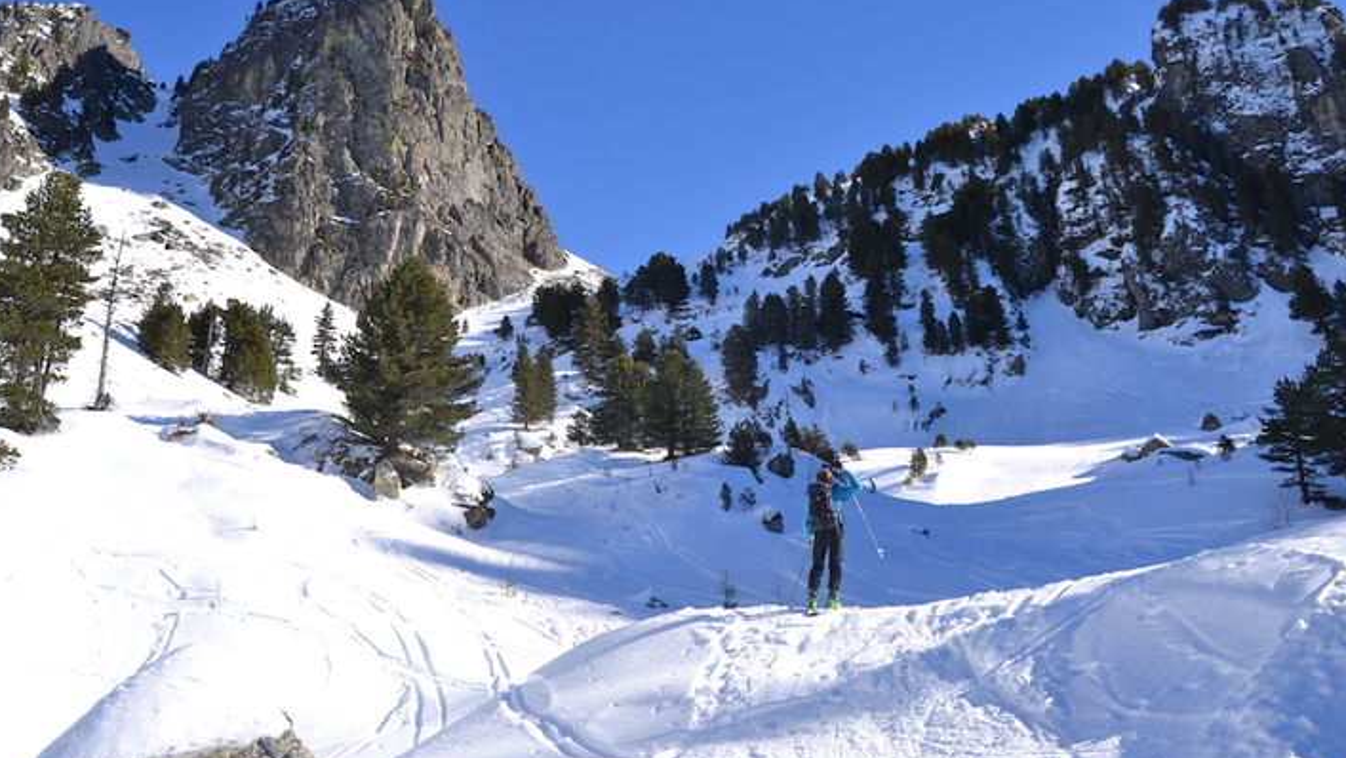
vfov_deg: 36.6
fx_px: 1142
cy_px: 326
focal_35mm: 32
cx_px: 664
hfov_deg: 61.0
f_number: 8
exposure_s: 1/250
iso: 100
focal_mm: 20
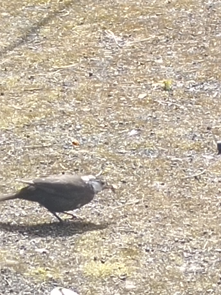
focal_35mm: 270
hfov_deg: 5.5
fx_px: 2298
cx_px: 110
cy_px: 148
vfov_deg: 7.3
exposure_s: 1/222
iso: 102
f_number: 1.9
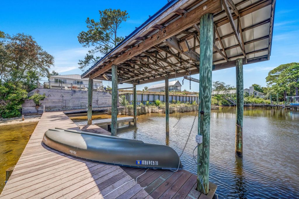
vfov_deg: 90.0
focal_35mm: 12
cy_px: 100
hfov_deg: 112.6
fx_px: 100
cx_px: 150
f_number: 5.6
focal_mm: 12
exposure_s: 1/800
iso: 100
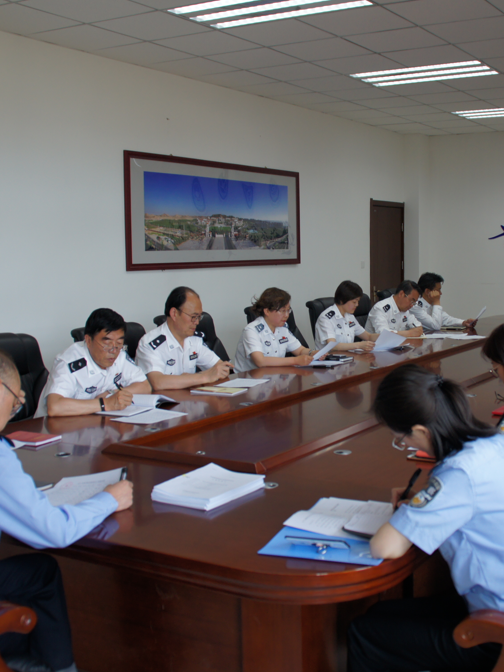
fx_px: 854
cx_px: 340
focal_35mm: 44
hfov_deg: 32.6
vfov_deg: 42.9
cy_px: 336
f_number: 4.5
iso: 200
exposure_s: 1/40
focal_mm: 20
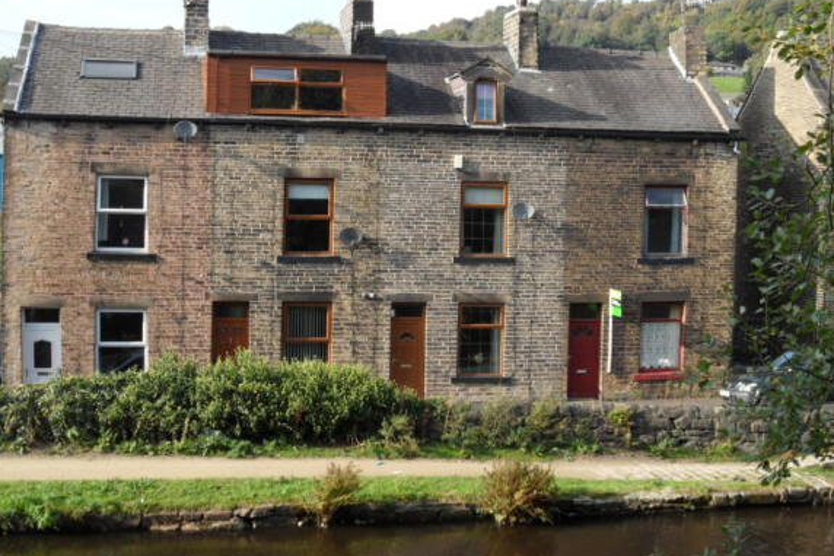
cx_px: 424
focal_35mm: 53
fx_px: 1227
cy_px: 252
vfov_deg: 25.5
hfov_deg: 37.5
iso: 80
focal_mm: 8.2
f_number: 3.8
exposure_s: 1/250
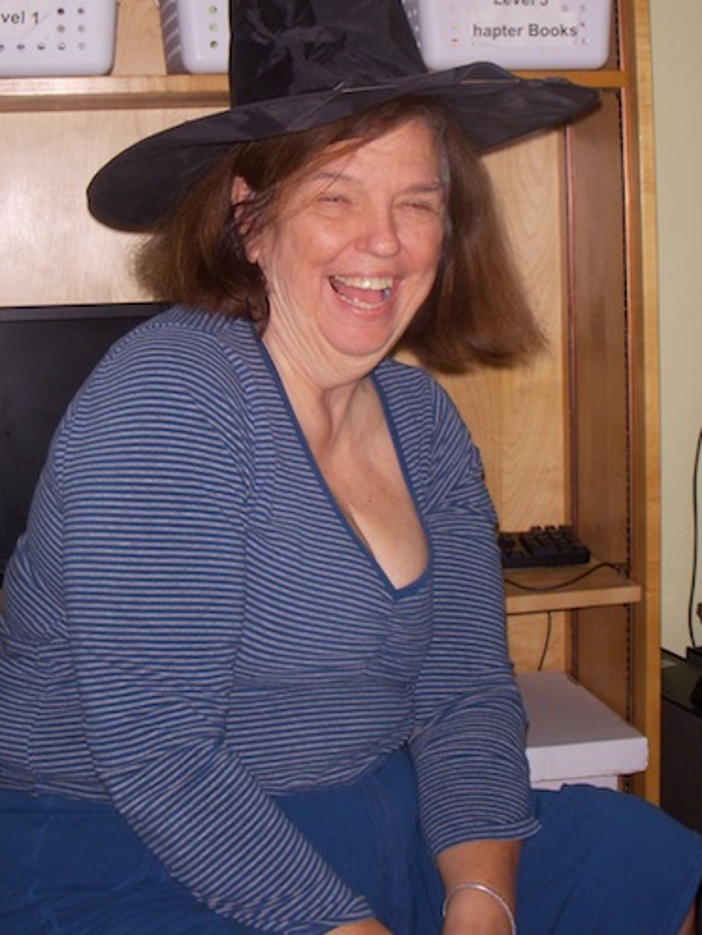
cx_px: 348
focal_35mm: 56
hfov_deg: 26.1
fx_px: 1514
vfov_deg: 33.8
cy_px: 261
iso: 100
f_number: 3.3
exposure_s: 1/30
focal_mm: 6.3
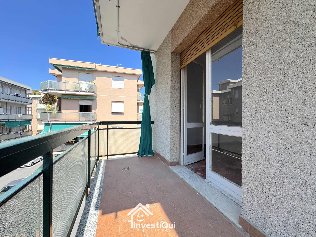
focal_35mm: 14
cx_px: 158
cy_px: 118
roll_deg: +0.1
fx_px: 128
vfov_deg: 85.7
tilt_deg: -0.4
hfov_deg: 102.1
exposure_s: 1/1299
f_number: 2.2
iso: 40
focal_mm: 2.22
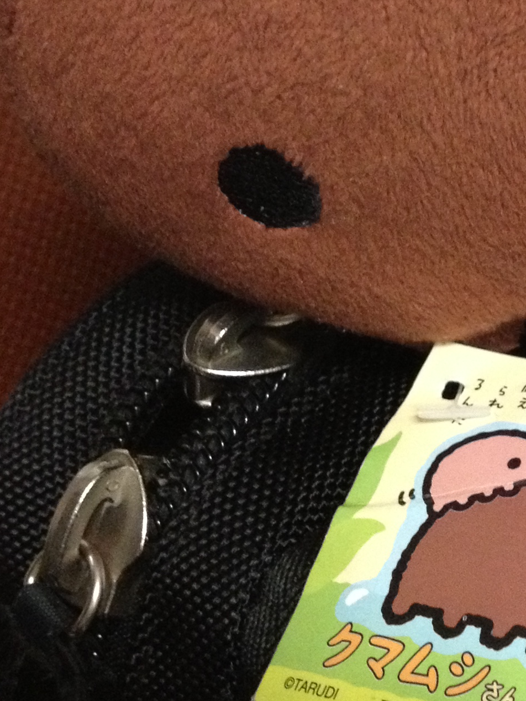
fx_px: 1823
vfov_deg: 21.7
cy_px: 232
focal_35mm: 90
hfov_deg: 15.7
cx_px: 670
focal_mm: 4.28
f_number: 2.4
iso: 400
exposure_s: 1/15
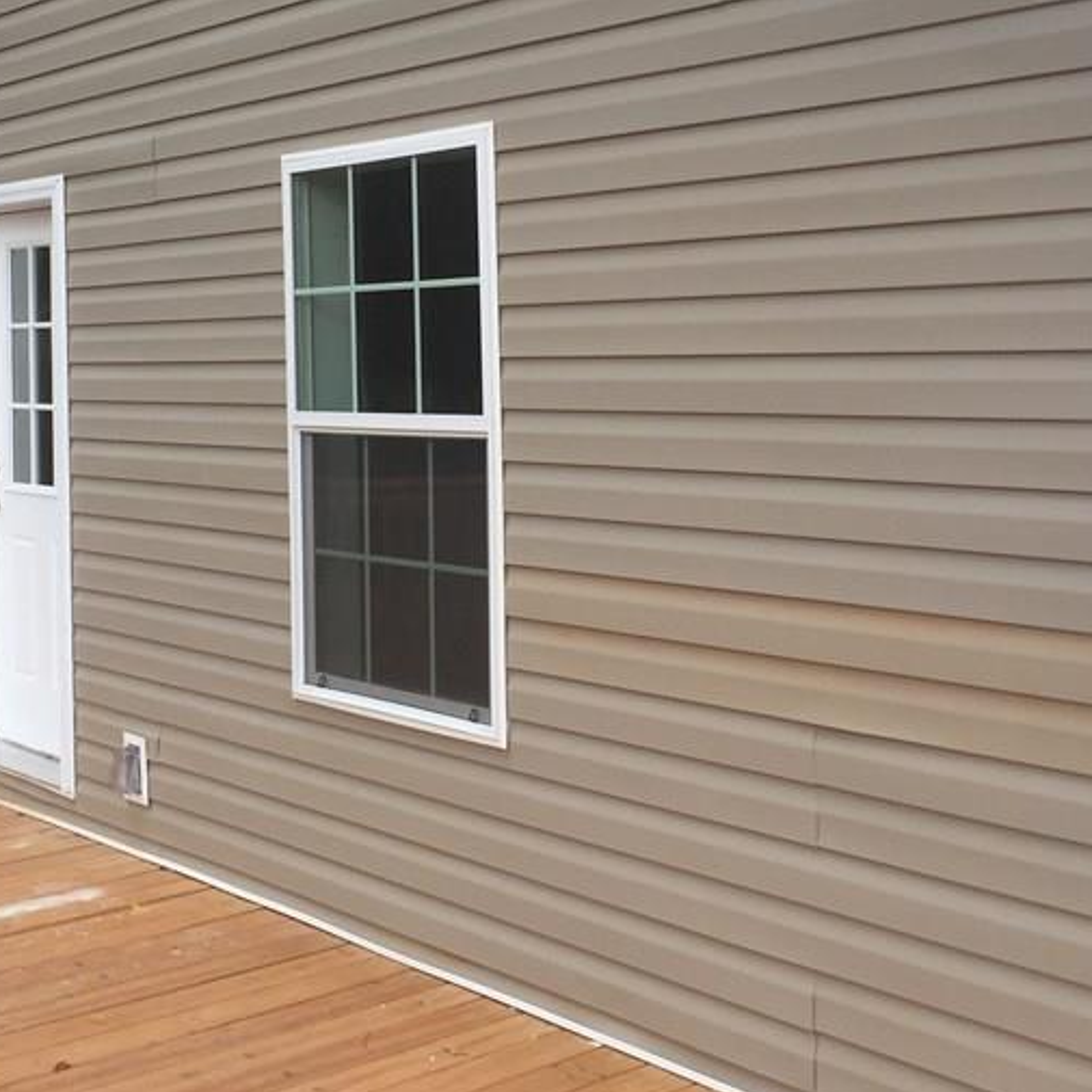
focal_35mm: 52
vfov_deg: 32.5
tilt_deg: +1.7
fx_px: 1856
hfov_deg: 32.7
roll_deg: +0.3
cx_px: 420
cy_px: 344
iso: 32
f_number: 2.2
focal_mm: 4.15
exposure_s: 1/444
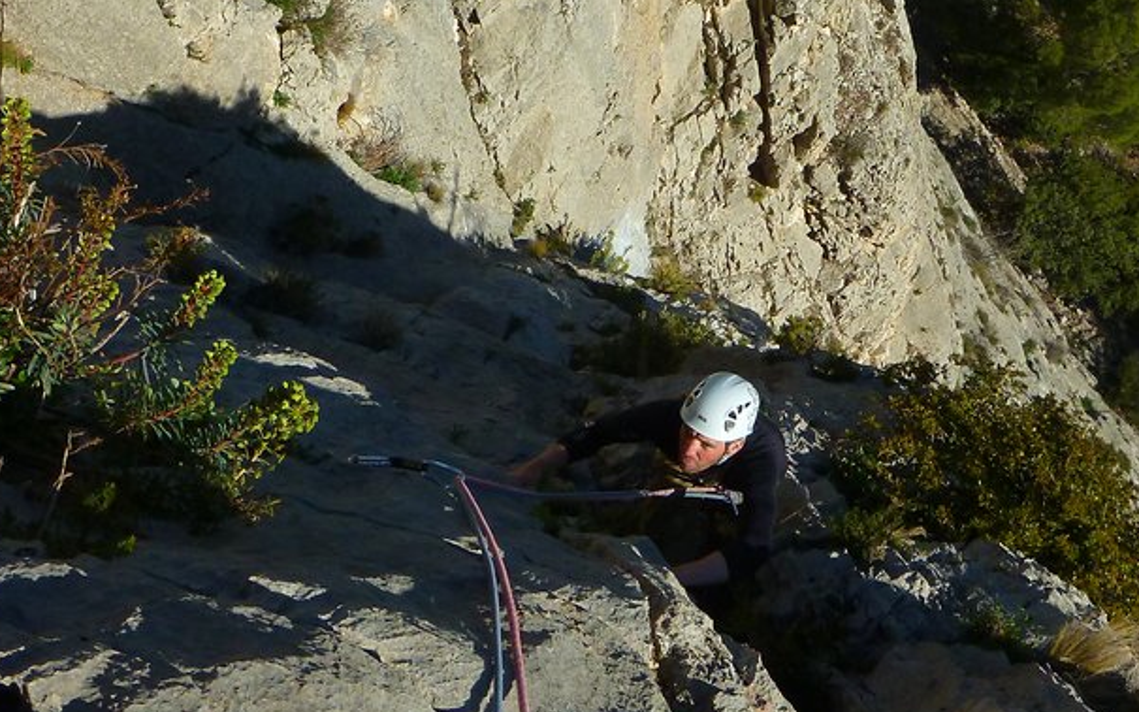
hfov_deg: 38.8
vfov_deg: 24.7
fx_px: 1614
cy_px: 226
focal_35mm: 52
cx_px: 634
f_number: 10
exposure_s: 1/250
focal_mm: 5.2
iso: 200
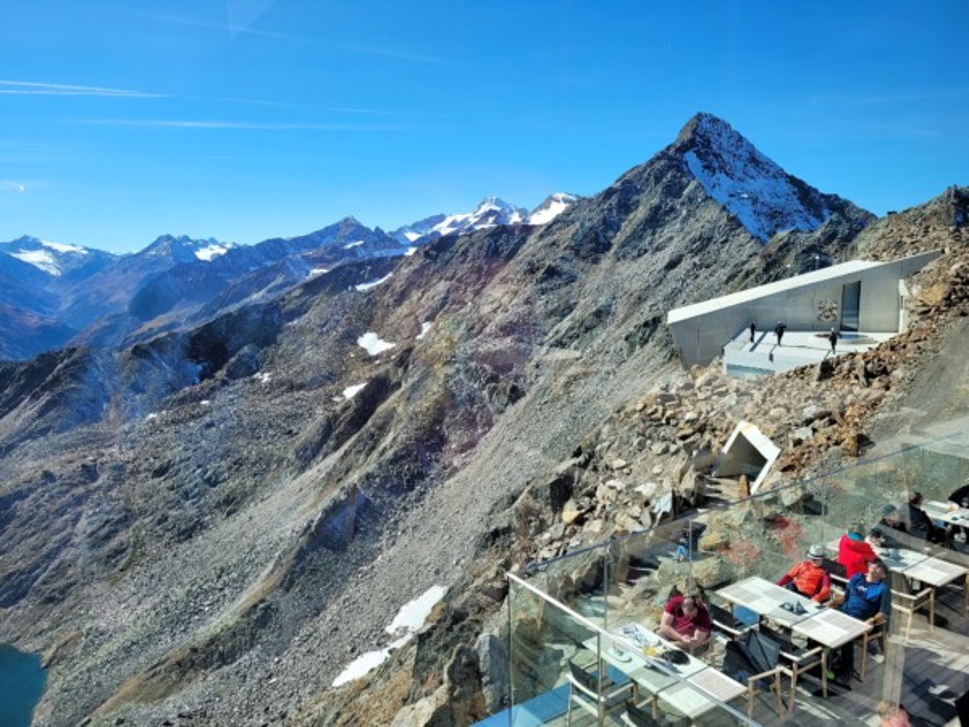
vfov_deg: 53.1
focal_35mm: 26
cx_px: 484
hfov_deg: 67.3
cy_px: 364
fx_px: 728
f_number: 1.8
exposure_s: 1/2000
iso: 40
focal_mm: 5.4
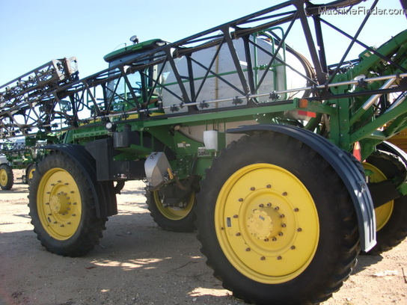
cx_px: 204
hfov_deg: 51.4
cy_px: 152
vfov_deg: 39.7
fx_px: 423
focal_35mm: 36
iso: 64
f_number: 2.8
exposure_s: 1/320
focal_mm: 6.3
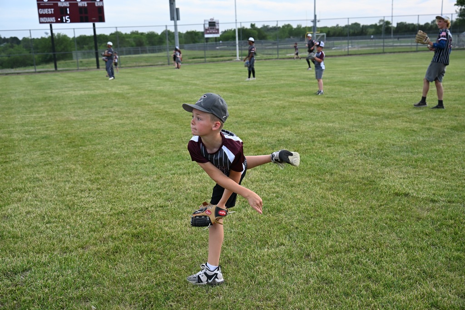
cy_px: 155
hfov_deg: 53.1
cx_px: 232
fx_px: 465
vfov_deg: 36.9
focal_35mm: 36
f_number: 4.5
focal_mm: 36
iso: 640
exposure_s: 1/1600
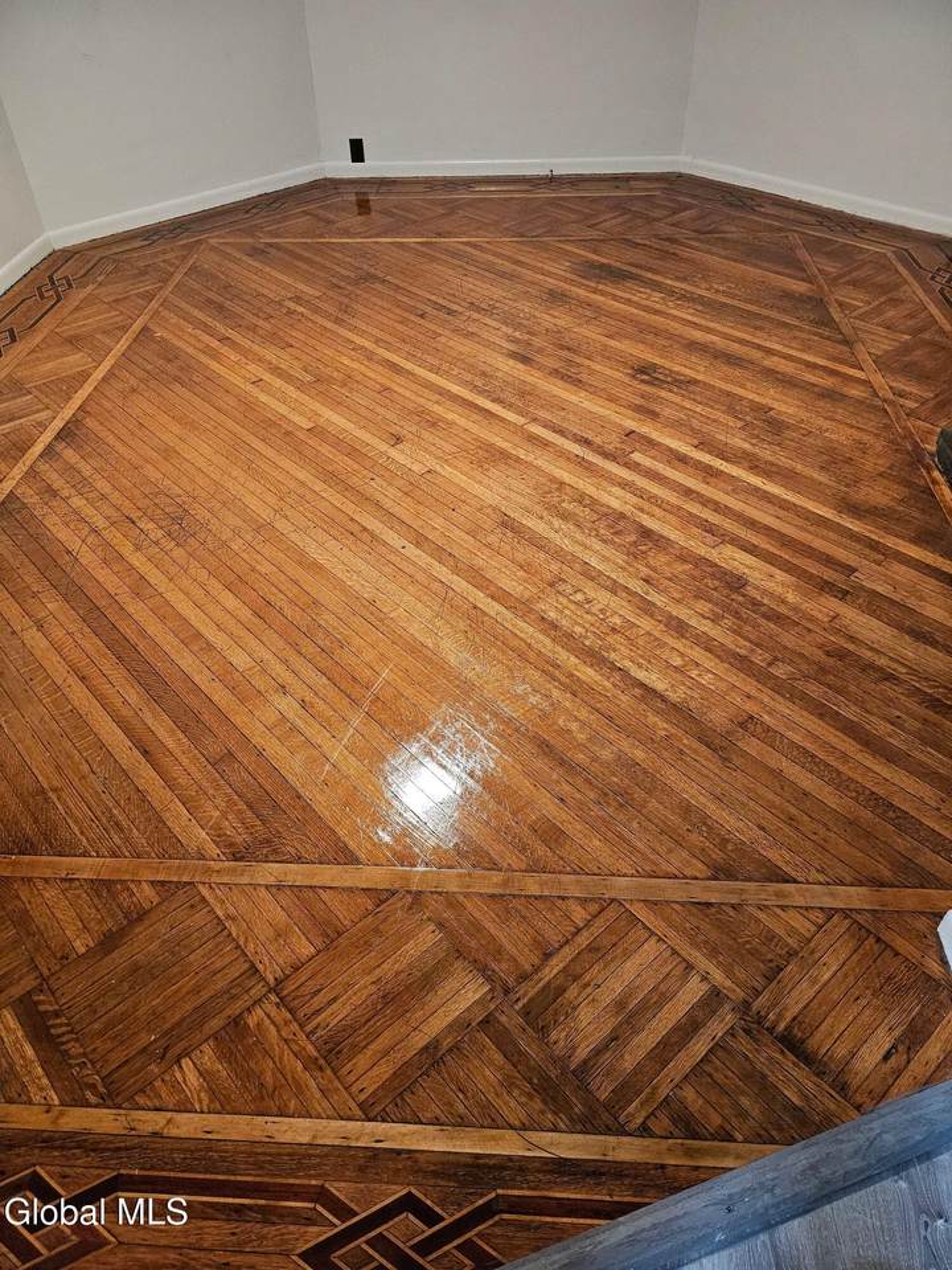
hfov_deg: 56.8
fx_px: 880
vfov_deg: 71.6
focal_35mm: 24
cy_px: 635
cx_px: 476
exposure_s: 1/60
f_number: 1.8
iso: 640
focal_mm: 5
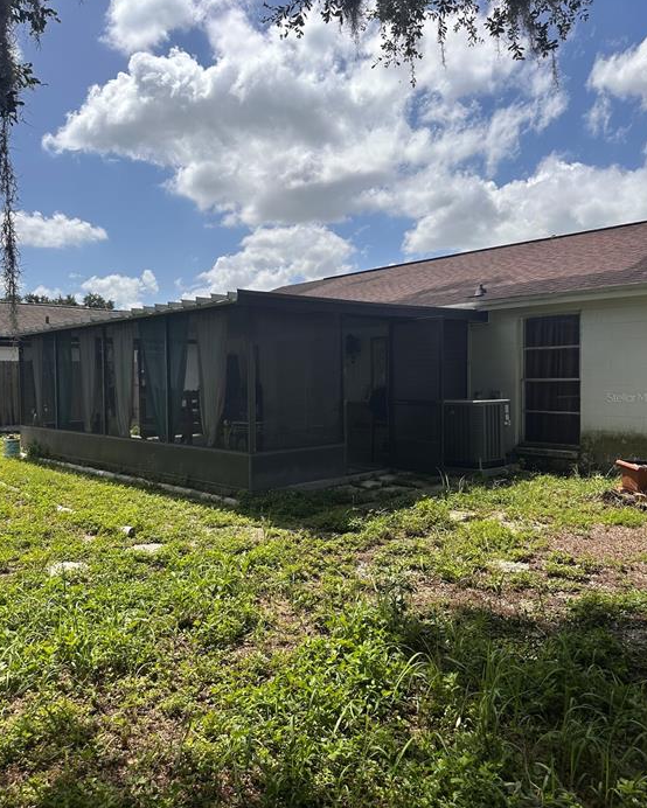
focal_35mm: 26
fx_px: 622
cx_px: 324
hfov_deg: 55.0
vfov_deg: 66.0
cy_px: 397
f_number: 1.78
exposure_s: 1/7042
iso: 80
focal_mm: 6.86
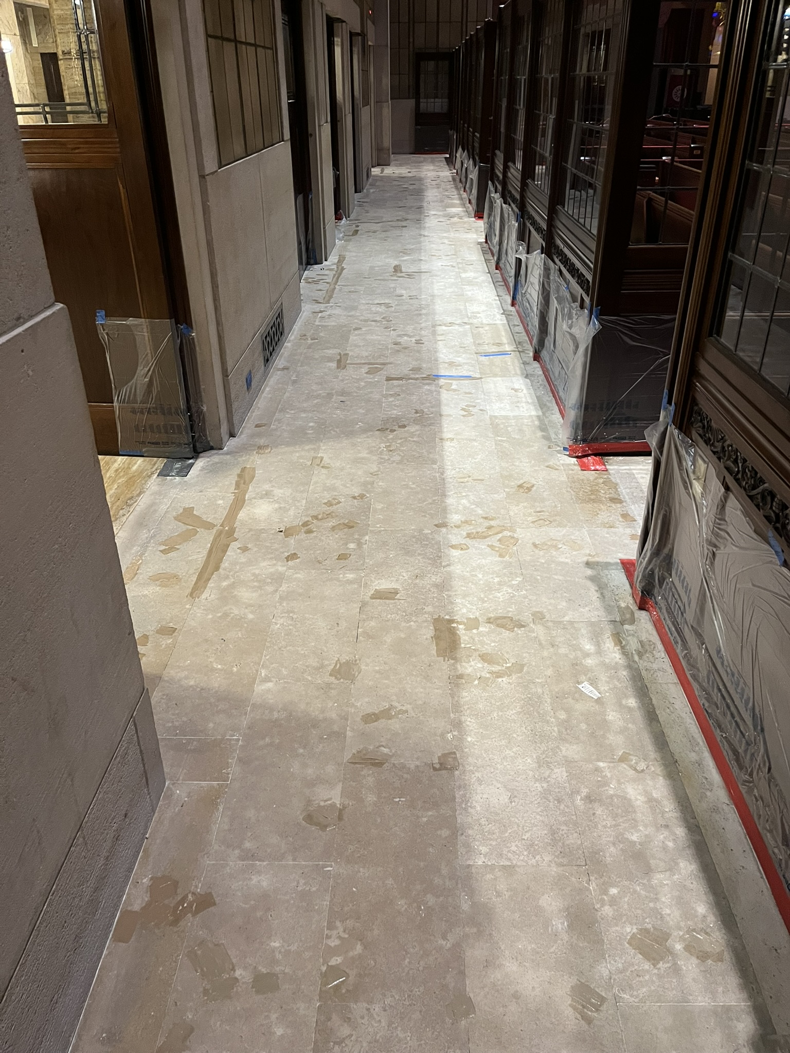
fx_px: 791
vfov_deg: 67.3
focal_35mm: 26
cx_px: 395
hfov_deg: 53.1
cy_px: 526
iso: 500
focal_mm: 5.1
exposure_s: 1/40
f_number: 1.6
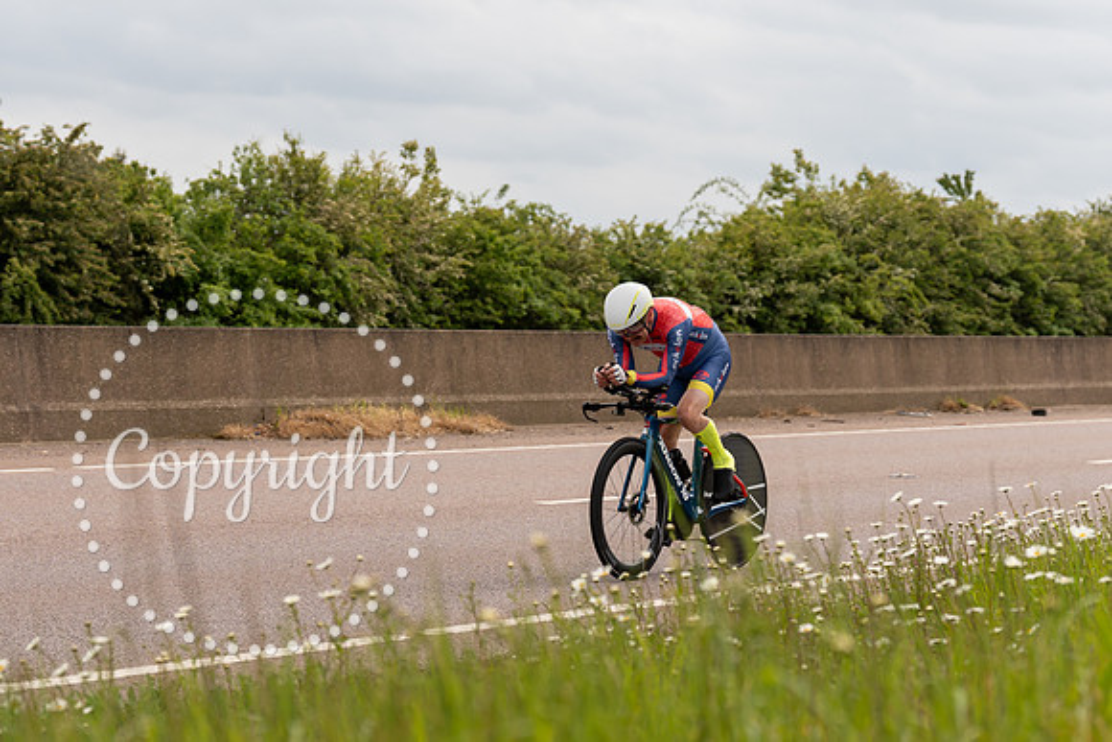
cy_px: 329
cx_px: 586
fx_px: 3246
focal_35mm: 105
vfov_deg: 13.0
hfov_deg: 19.4
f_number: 4
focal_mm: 70
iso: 125
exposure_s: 1/800
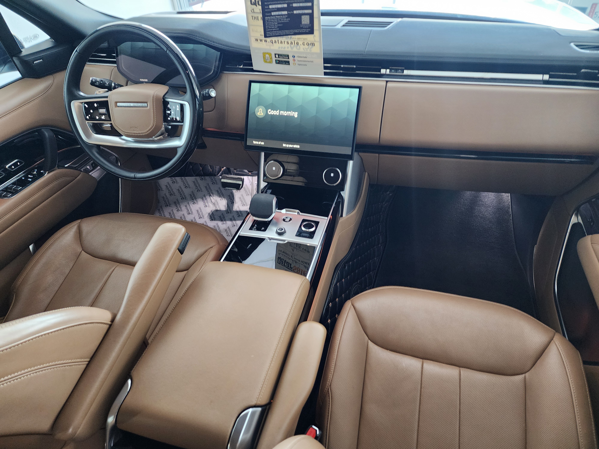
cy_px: 224
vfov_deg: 58.9
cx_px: 300
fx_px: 398
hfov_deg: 73.9
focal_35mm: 23
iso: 500
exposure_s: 1/38
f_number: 1.8
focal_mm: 6.4
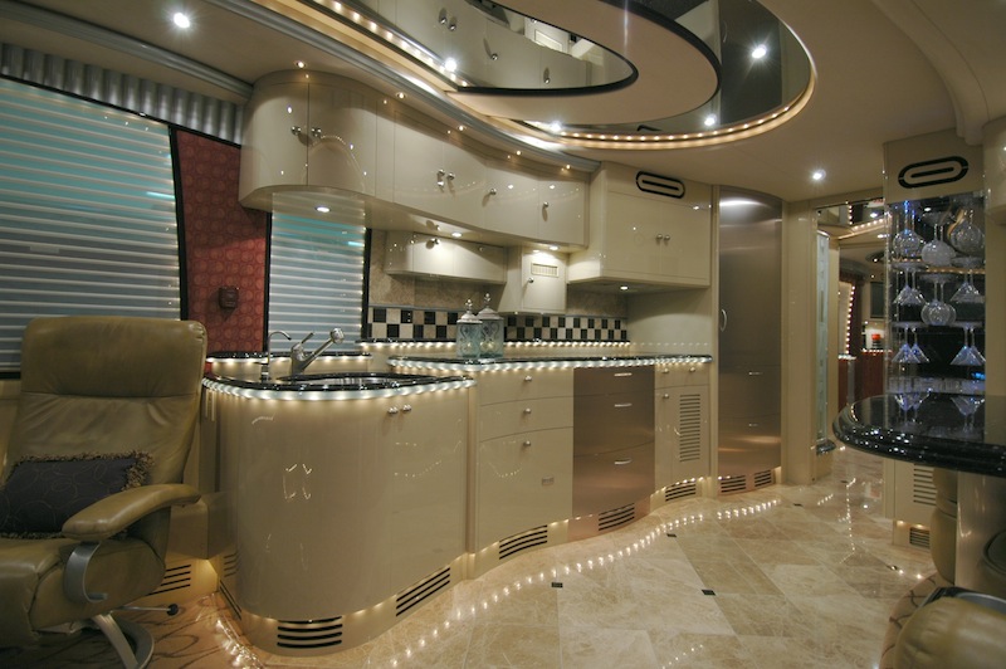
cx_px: 503
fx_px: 503
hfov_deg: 90.0
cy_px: 334
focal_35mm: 18
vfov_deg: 67.3
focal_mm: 12
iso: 200
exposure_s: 1/13
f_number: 4
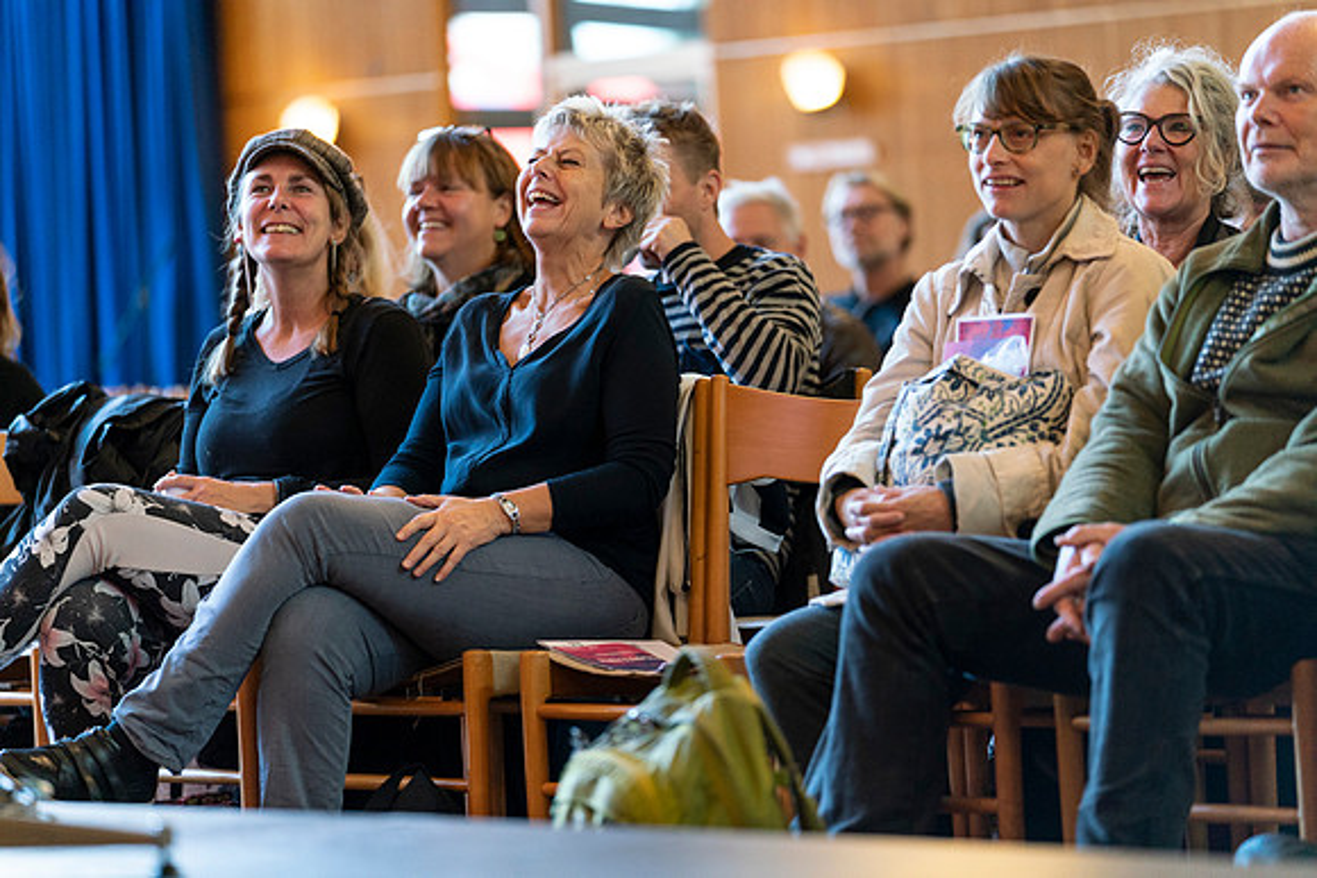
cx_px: 658
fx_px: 5818
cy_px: 439
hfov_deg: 12.9
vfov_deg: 8.6
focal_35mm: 159
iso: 2000
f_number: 2.8
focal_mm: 159
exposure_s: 1/320
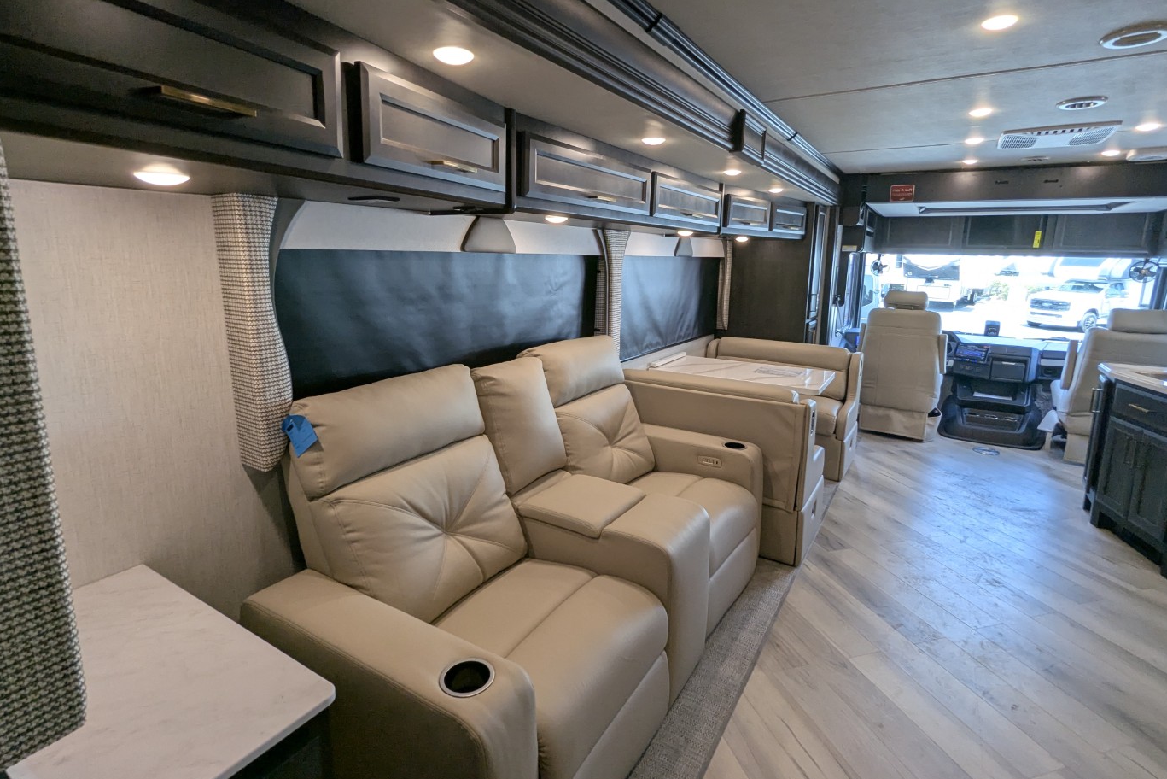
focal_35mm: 17
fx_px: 551
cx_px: 592
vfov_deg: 70.3
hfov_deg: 93.3
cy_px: 352
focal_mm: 2.35
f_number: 2.2
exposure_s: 1/116
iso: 106
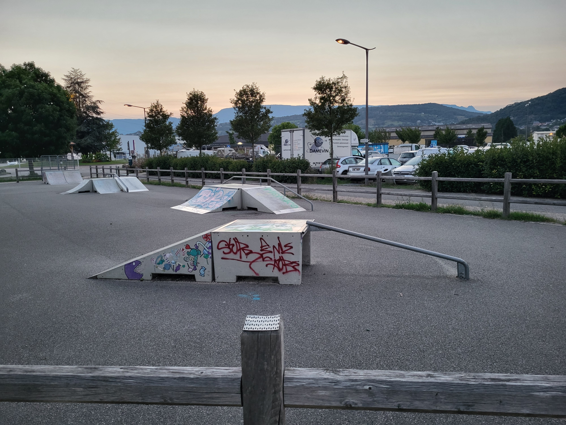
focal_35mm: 26
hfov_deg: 67.3
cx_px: 283
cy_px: 212
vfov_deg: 53.1
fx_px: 425
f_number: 1.8
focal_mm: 5.4
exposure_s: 1/100
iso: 250
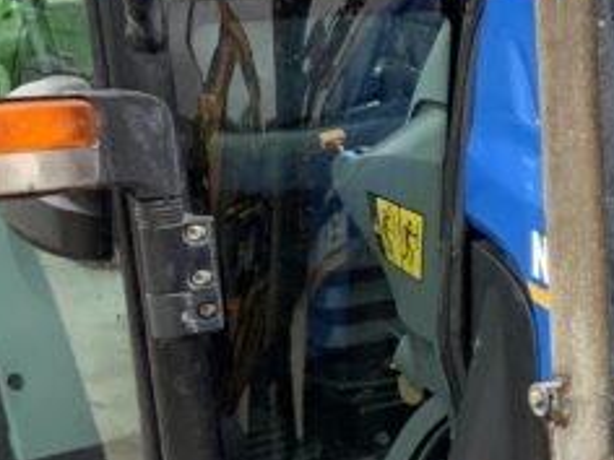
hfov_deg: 13.0
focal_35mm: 126
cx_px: 1322
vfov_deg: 11.7
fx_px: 2235
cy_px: 335
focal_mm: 3
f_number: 1.8
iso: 16
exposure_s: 1/303
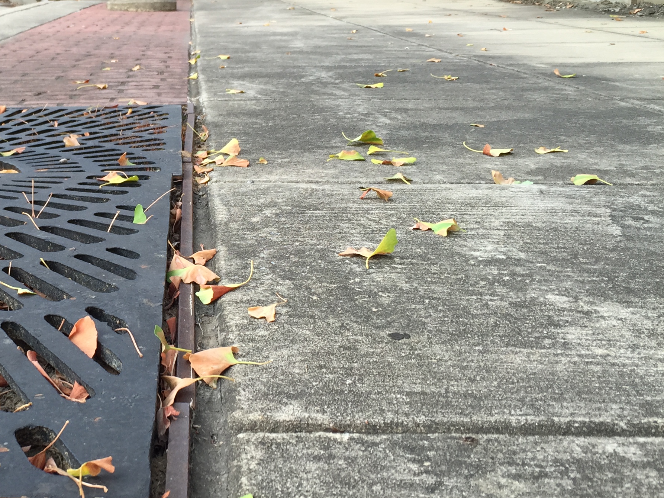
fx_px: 1017
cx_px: 60
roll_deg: +1.1
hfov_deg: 34.1
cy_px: 239
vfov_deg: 27.5
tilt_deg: -13.0
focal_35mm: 53
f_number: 2.2
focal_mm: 4.15
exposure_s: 1/134
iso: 32
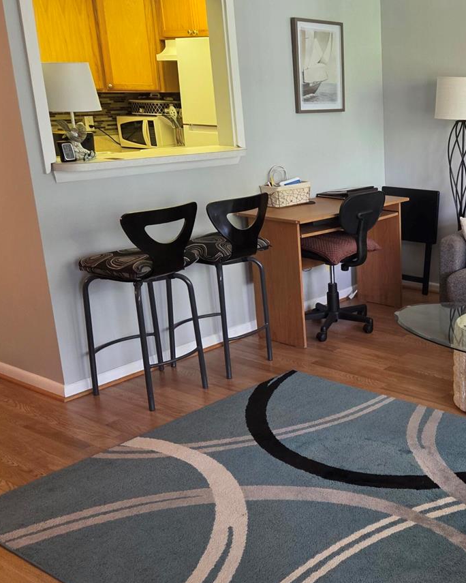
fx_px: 724
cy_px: 310
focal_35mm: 42
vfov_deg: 43.8
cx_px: 449
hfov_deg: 33.1
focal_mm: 5.4
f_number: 1.8
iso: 200
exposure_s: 1/60
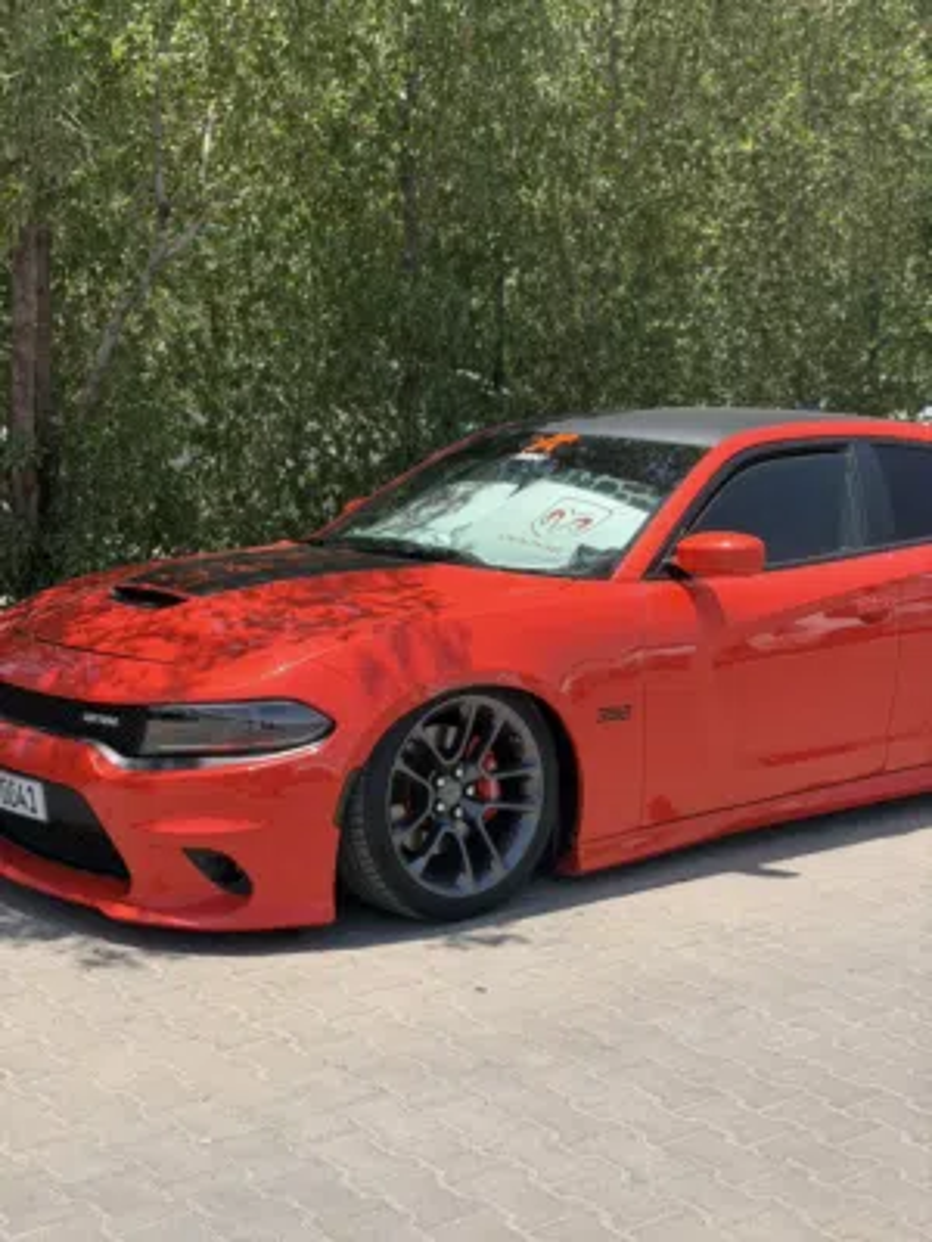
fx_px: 1723
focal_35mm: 48
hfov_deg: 30.3
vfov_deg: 39.7
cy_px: 621
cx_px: 466
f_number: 1.78
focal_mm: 6.76
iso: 80
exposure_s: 1/3378
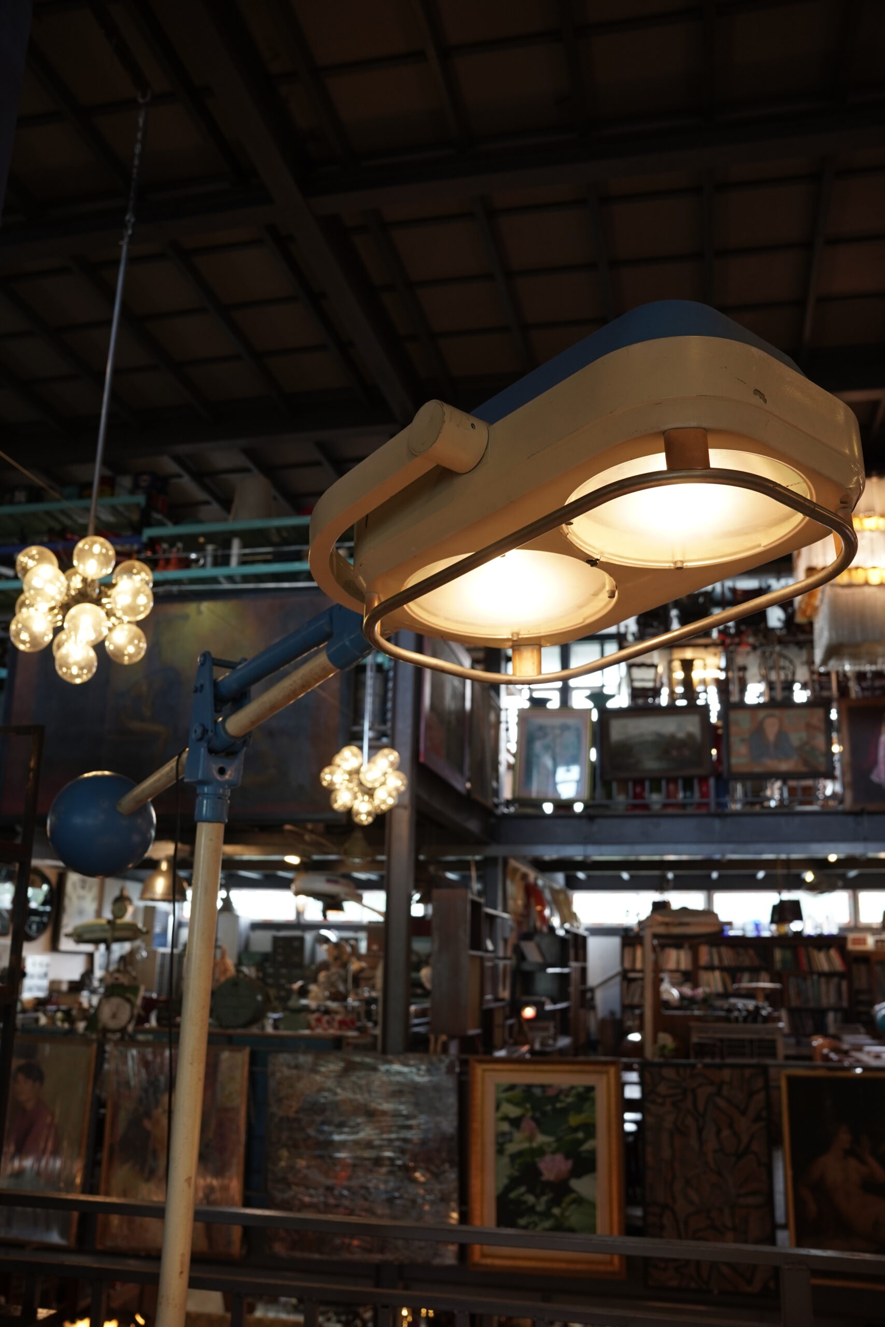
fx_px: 1158
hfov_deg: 41.8
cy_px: 664
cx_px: 442
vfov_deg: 59.6
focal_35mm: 31
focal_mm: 31.4
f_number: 5.6
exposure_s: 1/50
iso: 1000
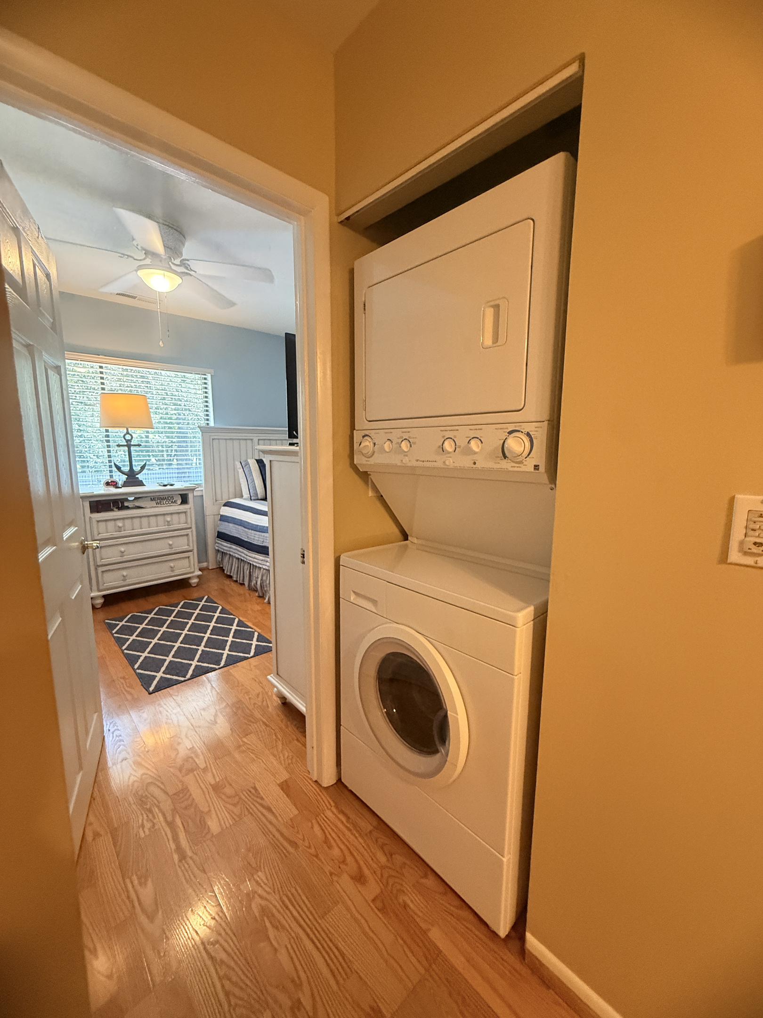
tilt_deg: -8.0
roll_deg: -0.4
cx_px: 382
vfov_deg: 102.1
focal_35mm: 14
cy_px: 509
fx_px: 411
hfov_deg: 85.7
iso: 500
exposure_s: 1/60
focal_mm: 2.22
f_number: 2.2
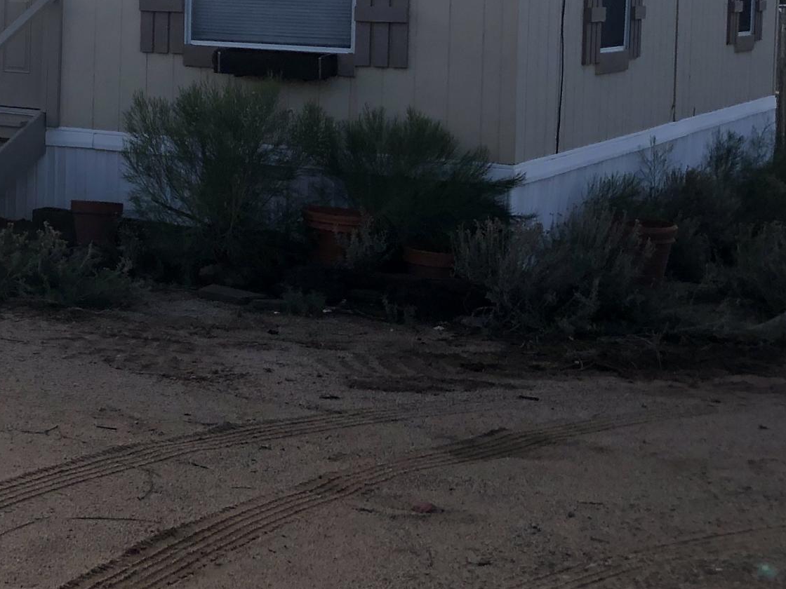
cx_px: -9
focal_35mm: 75
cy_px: 34
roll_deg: -1.4
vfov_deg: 19.2
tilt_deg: -0.9
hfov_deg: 24.7
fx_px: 1703
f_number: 1.8
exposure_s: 1/2404
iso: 20
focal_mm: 3.99
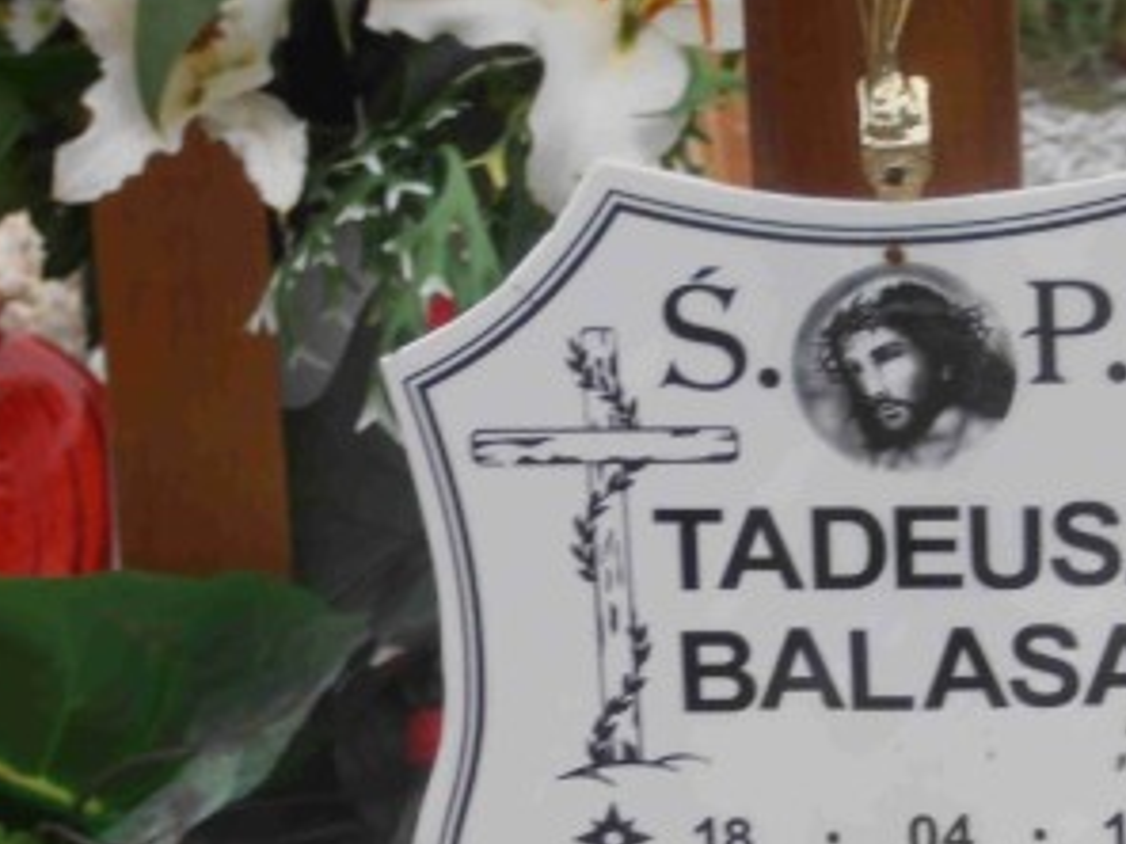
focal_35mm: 298
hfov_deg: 6.6
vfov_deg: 5.0
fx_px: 9693
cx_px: 1035
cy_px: 753
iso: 80
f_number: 5.8
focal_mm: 24.39
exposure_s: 1/100
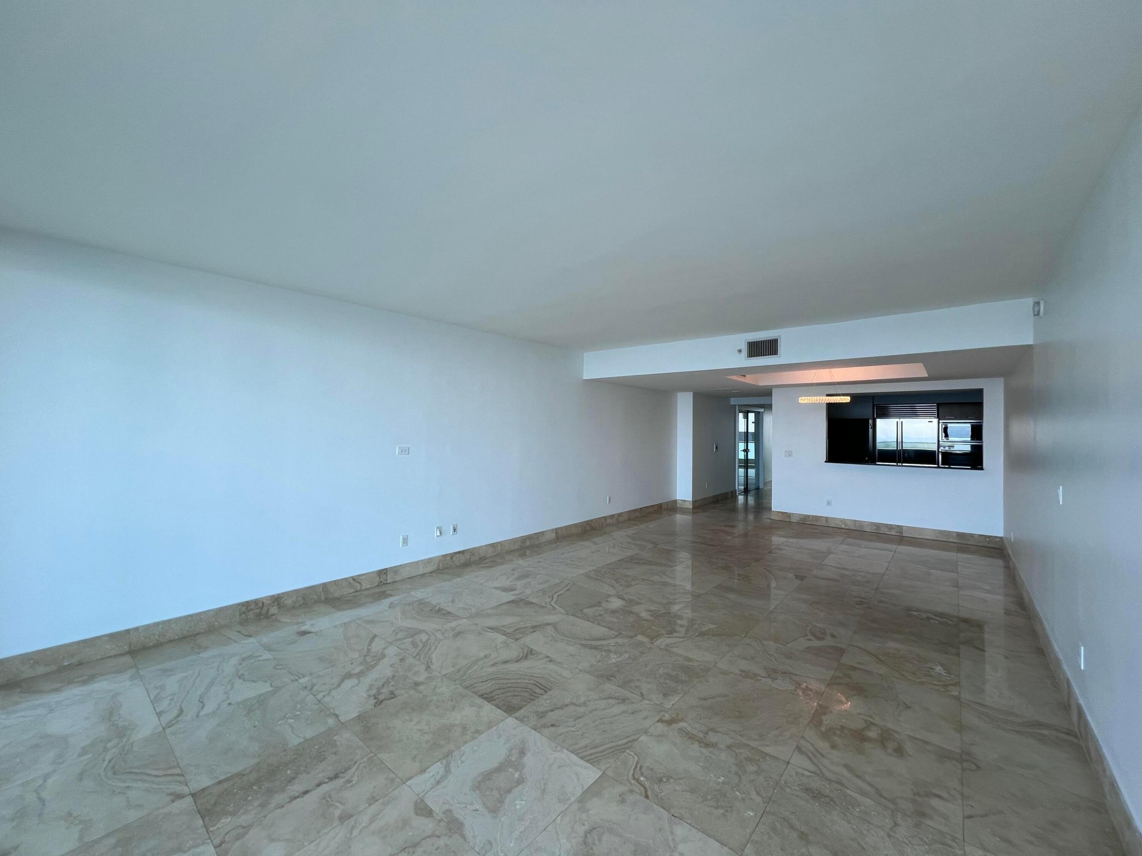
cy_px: 428
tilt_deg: +0.1
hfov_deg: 106.2
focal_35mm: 13
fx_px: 429
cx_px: 571
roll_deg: -0.6
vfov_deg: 89.9
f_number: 1.8
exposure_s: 1/120
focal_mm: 1.57
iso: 40
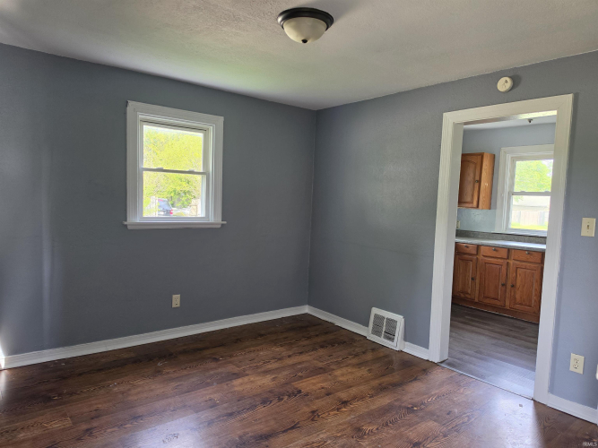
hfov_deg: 73.9
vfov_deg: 58.9
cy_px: 224
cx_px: 299
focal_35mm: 23
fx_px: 397
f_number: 1.4
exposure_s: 1/180
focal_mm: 6.5
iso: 100
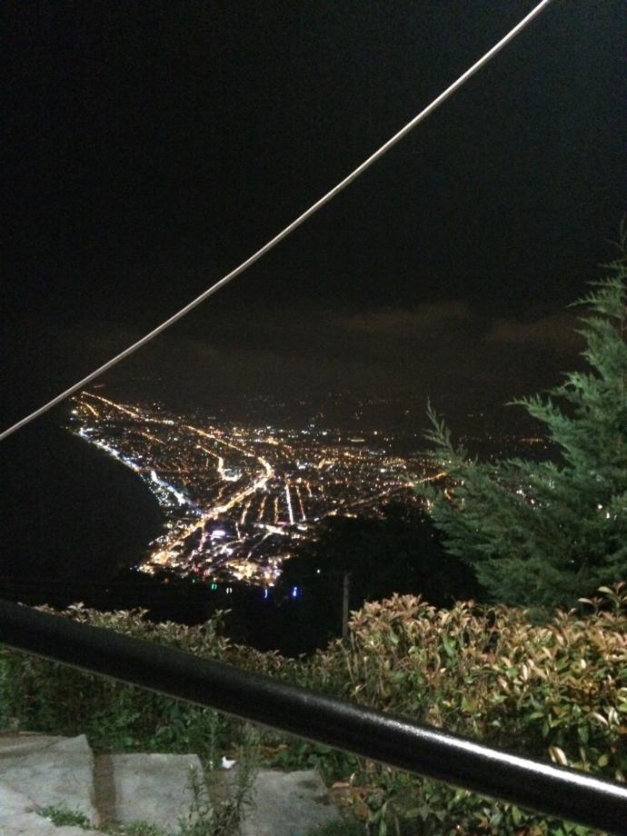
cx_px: 314
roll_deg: -3.4
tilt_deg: -4.9
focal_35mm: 29
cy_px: 418
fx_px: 700
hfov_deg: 48.2
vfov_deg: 61.7
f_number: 2.2
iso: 2000
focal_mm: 4.15
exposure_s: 1/17
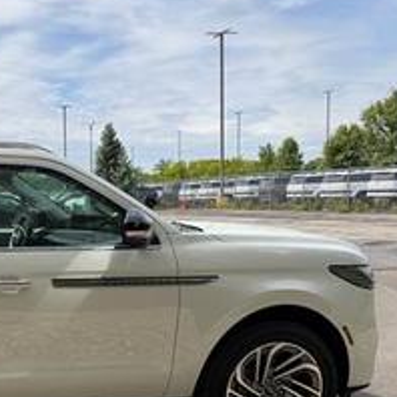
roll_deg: +1.8
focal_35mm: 54
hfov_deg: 28.0
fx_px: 701
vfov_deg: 30.9
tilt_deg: -4.1
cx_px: -70
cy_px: 317
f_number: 1.78
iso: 80
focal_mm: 6.76
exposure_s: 1/4405
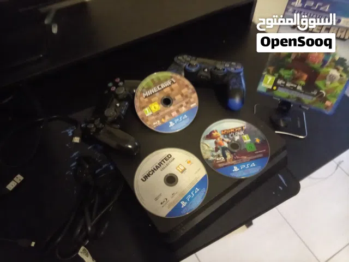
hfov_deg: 69.4
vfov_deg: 54.9
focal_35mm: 25
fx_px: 252
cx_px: 174
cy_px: 131
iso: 1451
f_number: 1.8
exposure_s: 1/20
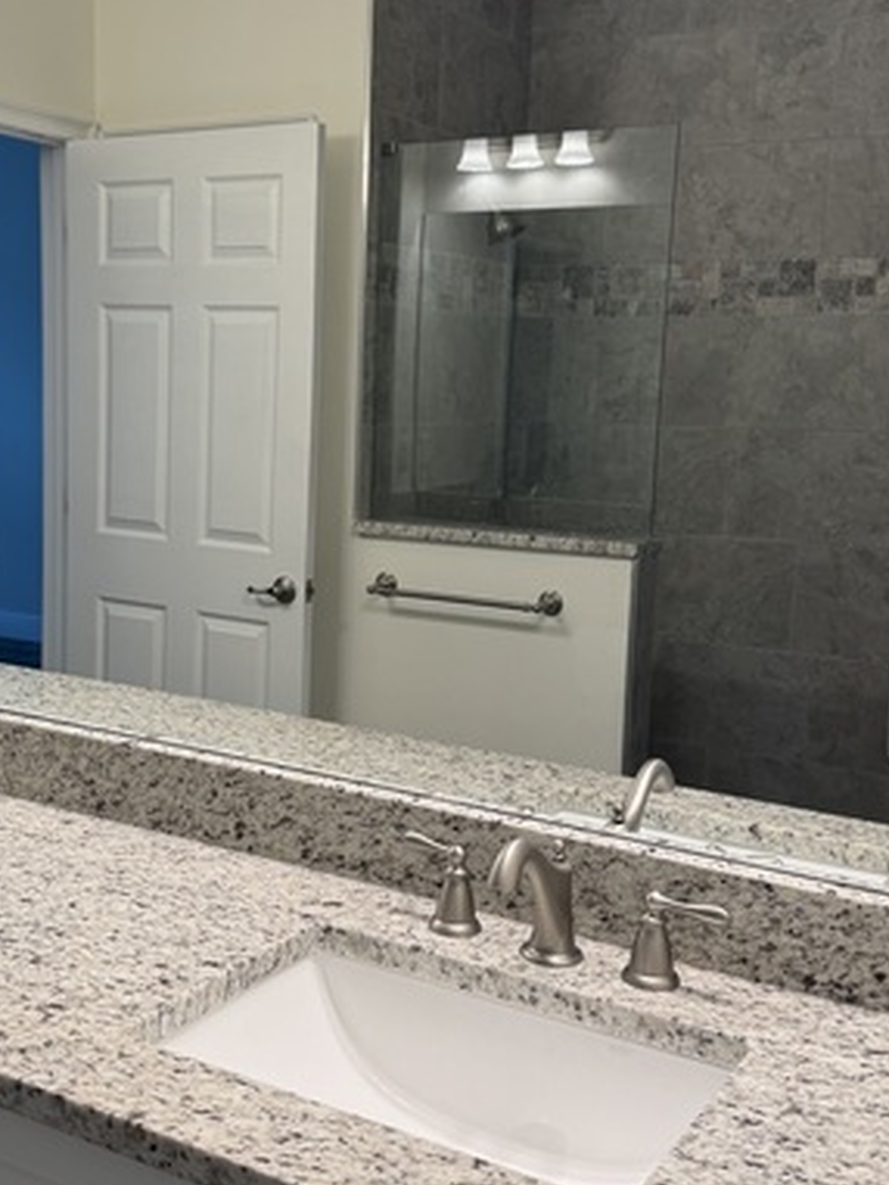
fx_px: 1437
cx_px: 339
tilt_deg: -7.9
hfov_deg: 34.2
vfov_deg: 44.8
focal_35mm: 42
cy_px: 568
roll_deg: -1.3
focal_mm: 6.86
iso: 100
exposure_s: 1/120
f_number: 1.78
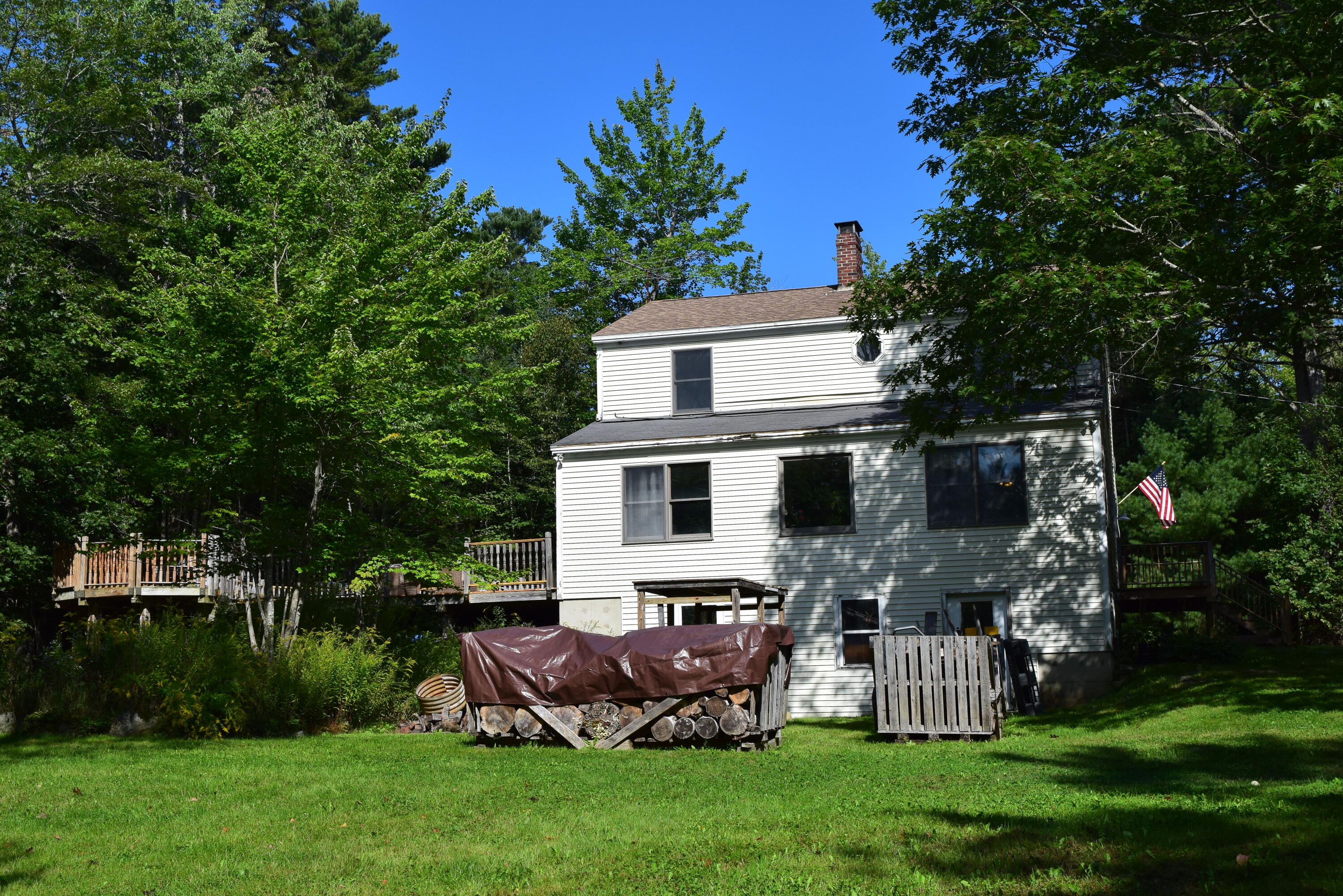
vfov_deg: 29.9
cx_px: 672
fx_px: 1679
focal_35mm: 45
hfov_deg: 43.6
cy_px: 448
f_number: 11
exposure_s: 1/640
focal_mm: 30
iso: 200
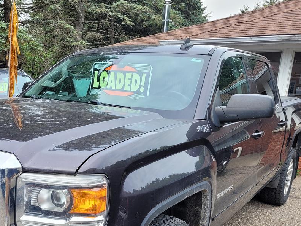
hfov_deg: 43.2
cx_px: 71
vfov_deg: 33.5
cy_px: 175
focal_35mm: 42
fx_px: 365
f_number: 1.8
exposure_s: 1/485
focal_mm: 5.4
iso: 40
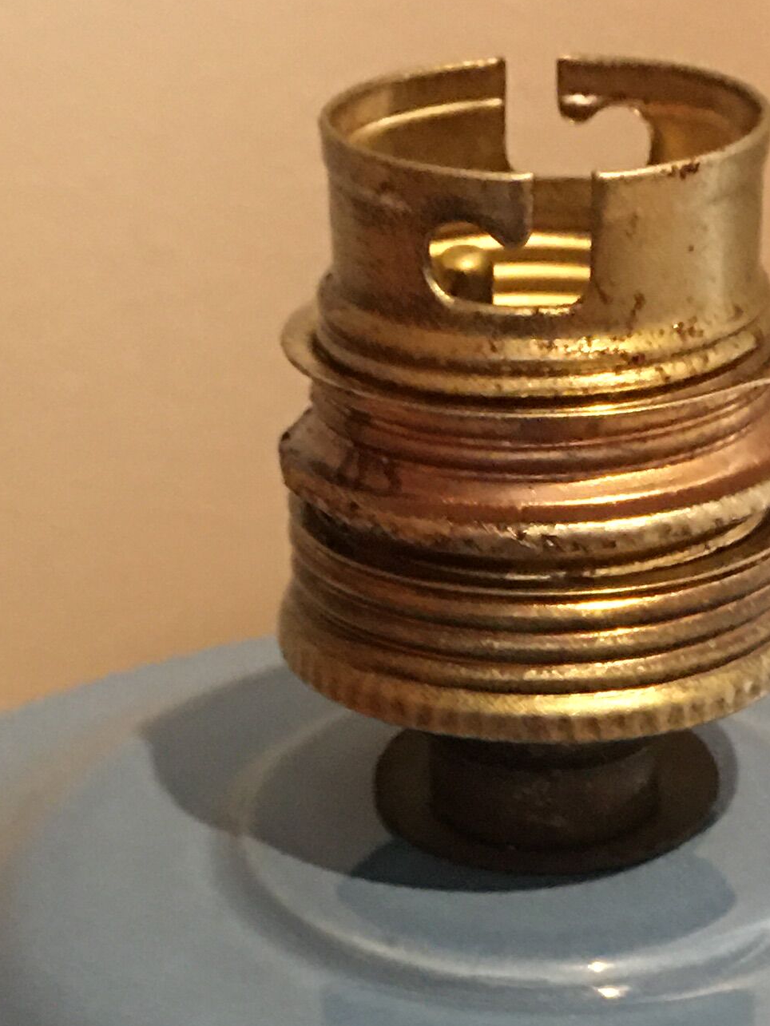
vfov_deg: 20.8
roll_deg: +0.9
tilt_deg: -34.3
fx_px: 2698
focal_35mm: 91
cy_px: 1037
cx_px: 473
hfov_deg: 16.2
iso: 125
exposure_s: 1/8
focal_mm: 4.15
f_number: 2.2
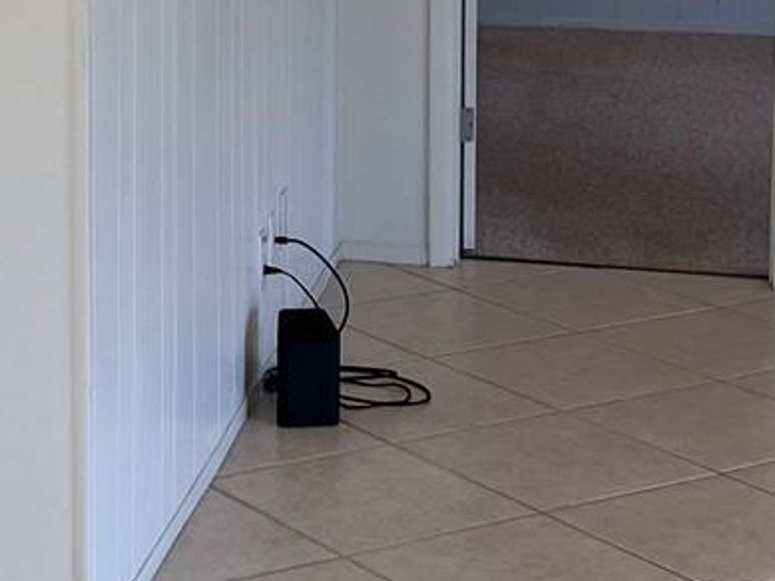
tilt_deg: -6.4
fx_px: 2396
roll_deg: +0.5
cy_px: -76
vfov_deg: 13.5
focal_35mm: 107
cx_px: 36
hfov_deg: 18.0
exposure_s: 1/120
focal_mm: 5.7
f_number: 1.5
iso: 50
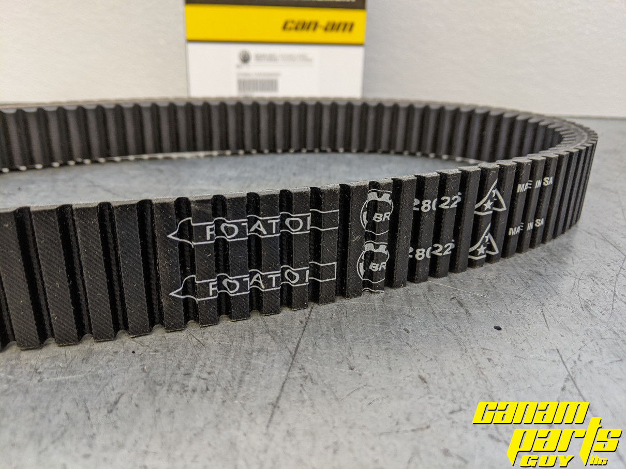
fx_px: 488
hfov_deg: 65.3
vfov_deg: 51.3
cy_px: 234
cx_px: 313
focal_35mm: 27
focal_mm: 4.44
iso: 64
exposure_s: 1/40
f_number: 1.8
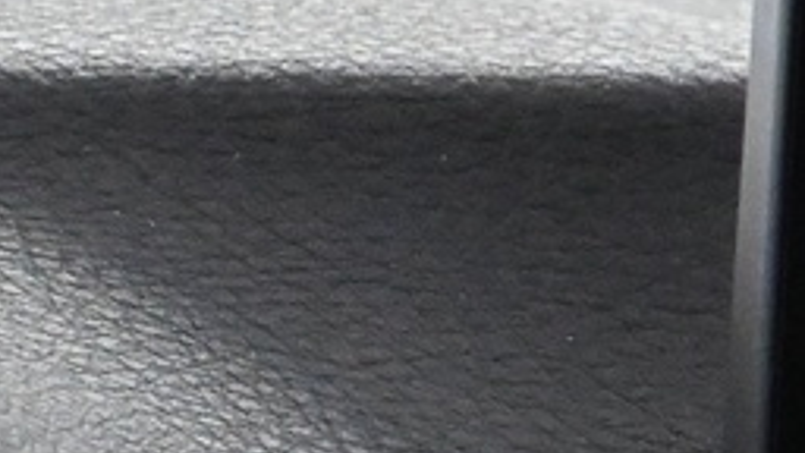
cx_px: 2377
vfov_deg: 3.3
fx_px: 7862
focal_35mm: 368
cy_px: 72
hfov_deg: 5.5
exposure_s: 1/60
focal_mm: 37
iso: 5600
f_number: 5.3
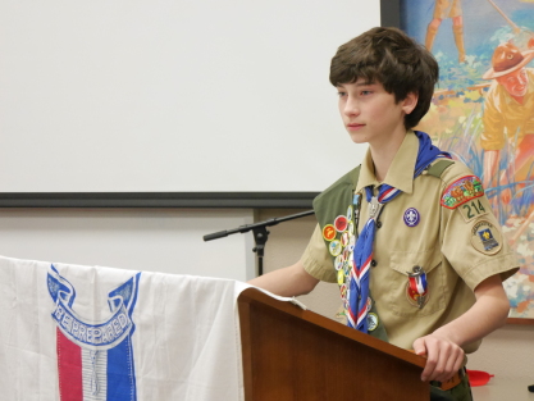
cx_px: 267
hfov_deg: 17.9
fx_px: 1697
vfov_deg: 13.5
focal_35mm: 110
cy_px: 200
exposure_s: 1/80
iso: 3200
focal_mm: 55
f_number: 5.1
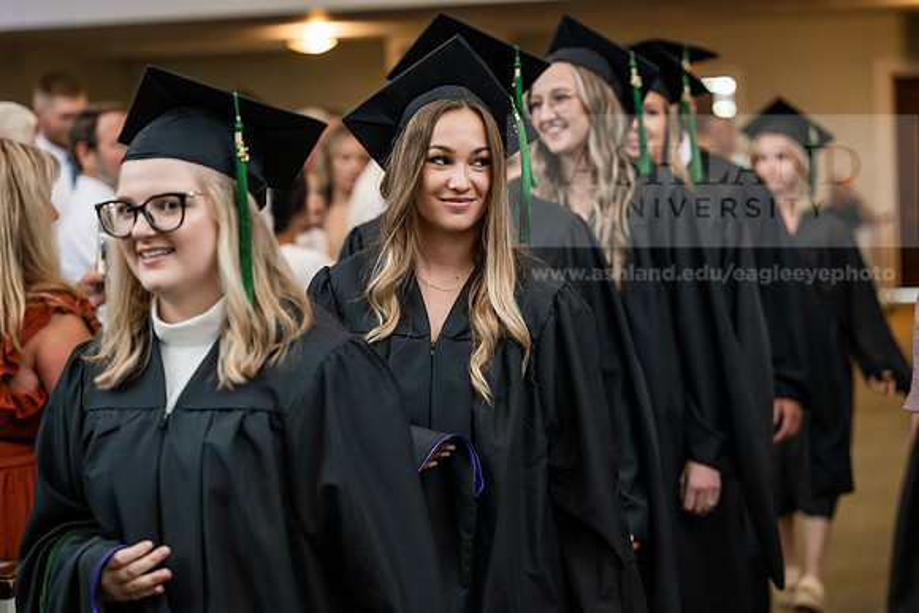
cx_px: 460
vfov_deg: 15.5
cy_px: 306
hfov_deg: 23.1
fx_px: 2247
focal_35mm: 88
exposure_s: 1/200
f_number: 3.2
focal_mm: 88
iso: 1600
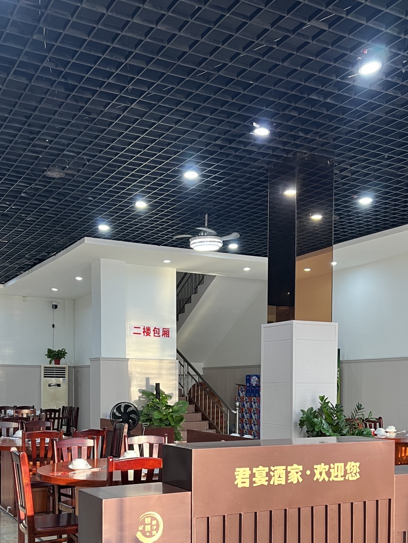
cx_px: 192
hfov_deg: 35.1
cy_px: 398
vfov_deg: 44.5
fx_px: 644
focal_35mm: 41
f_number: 1.5
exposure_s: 1/50
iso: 80
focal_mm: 5.7
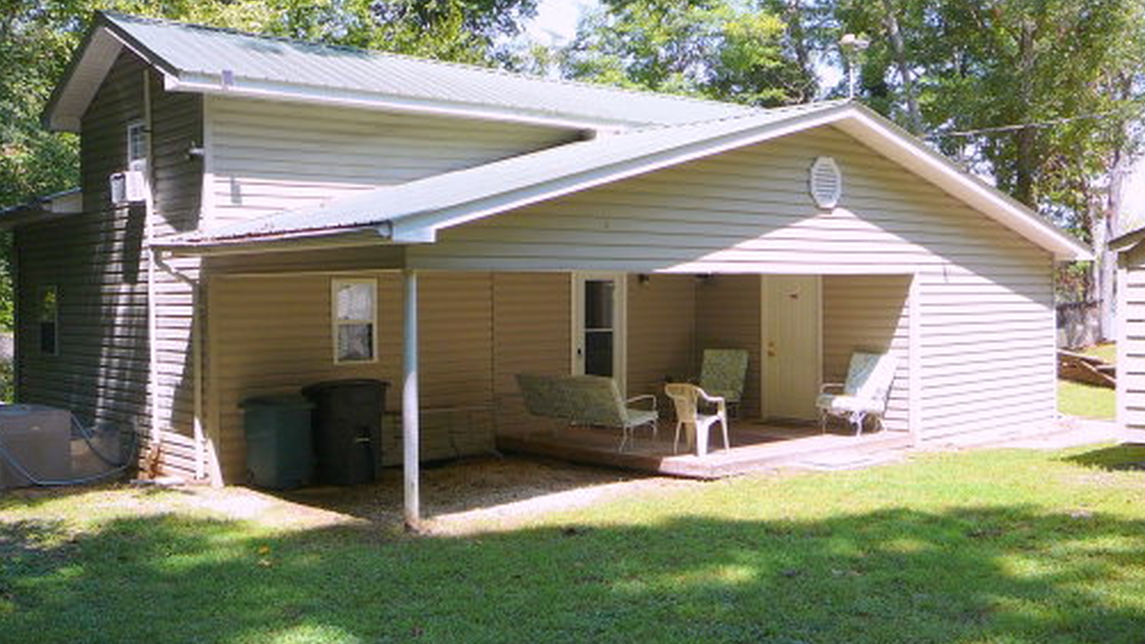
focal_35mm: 39
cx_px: 576
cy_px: 320
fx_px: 1184
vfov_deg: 30.4
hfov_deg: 51.6
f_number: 2.8
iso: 80
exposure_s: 1/320
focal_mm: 5.2
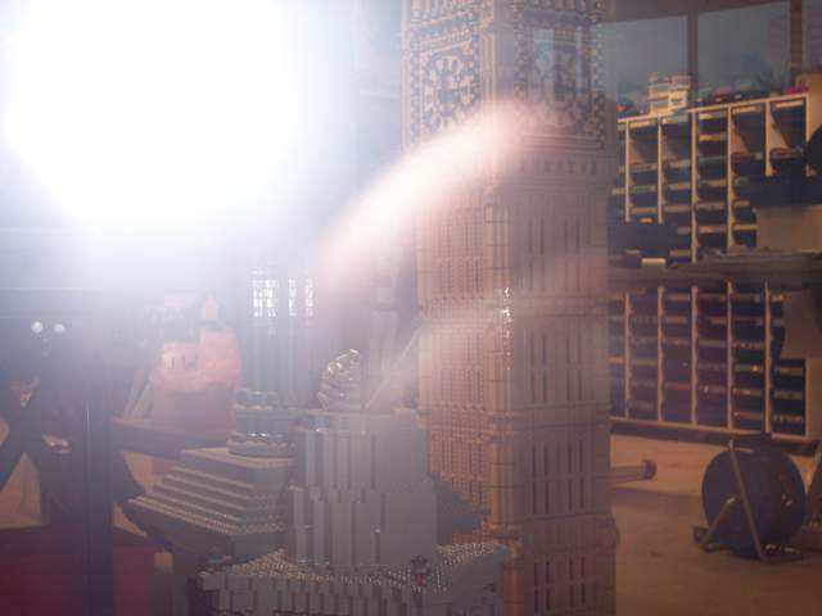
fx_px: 1496
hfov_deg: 30.7
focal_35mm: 63
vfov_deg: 23.3
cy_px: 308
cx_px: 411
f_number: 3.4
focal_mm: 13.3
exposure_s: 1/45
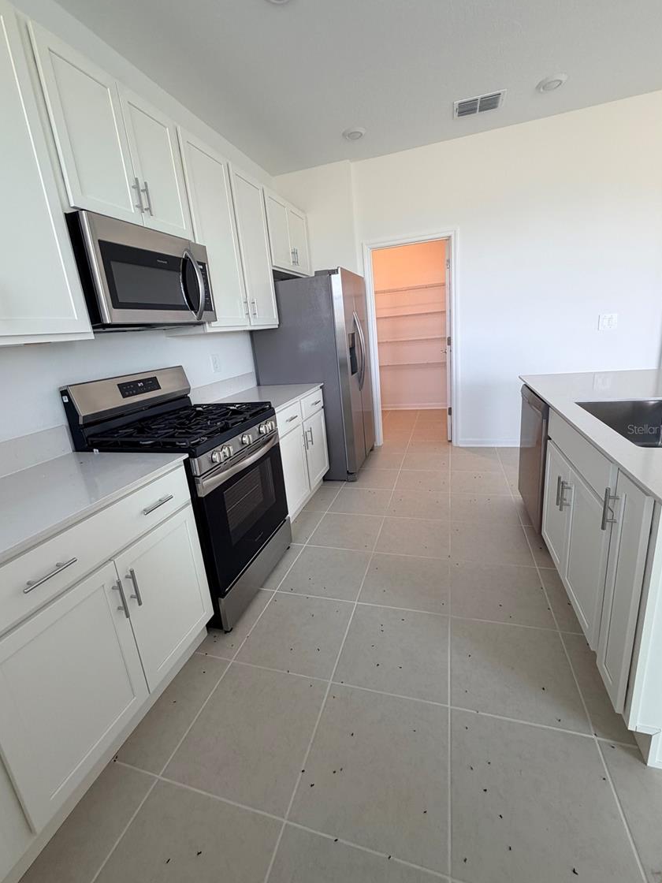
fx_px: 382
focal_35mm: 15
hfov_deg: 81.7
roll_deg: +5.0
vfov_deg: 98.1
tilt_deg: -14.6
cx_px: 329
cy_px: 429
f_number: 2.2
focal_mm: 2.22
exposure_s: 1/120
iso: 160
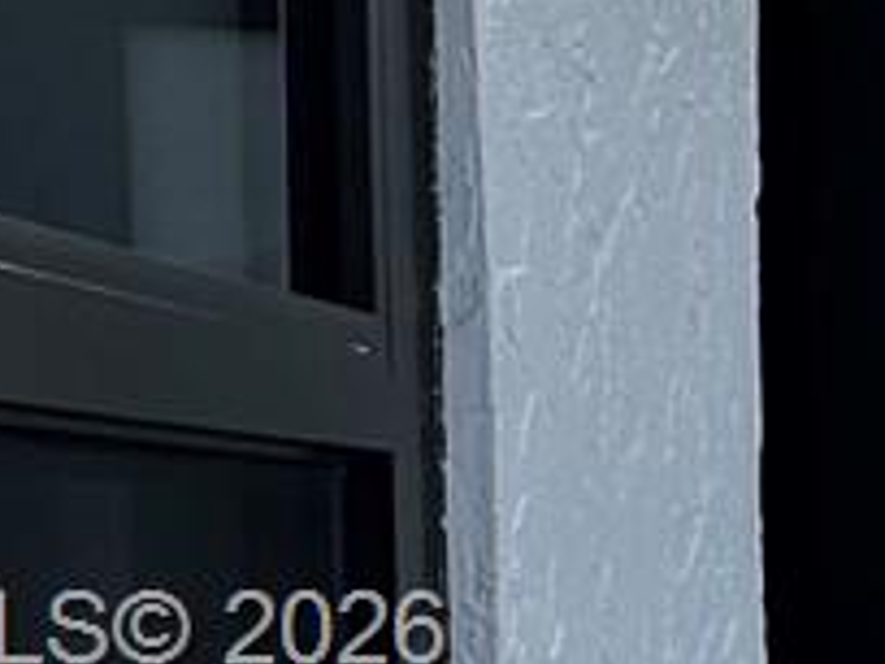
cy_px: 638
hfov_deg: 11.5
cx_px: 2568
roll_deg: +0.6
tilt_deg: -0.6
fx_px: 2812
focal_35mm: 110
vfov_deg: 13.3
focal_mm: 2.22
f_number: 2.2
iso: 50
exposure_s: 1/2451
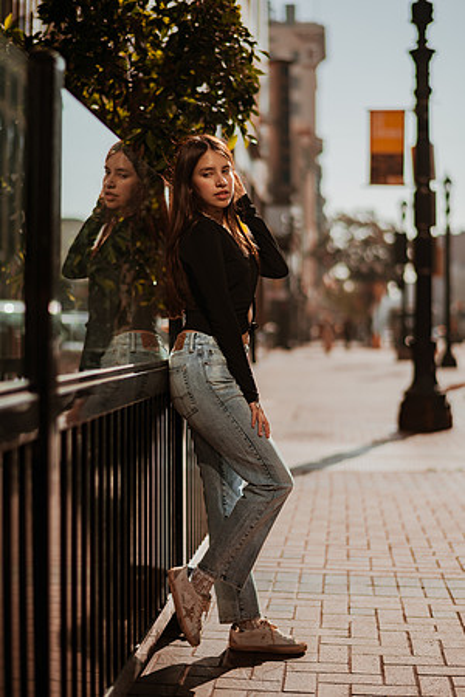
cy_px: 348
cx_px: 232
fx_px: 1124
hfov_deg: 23.4
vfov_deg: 34.5
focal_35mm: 58
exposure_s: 1/8000
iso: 50
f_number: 1.8
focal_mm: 58
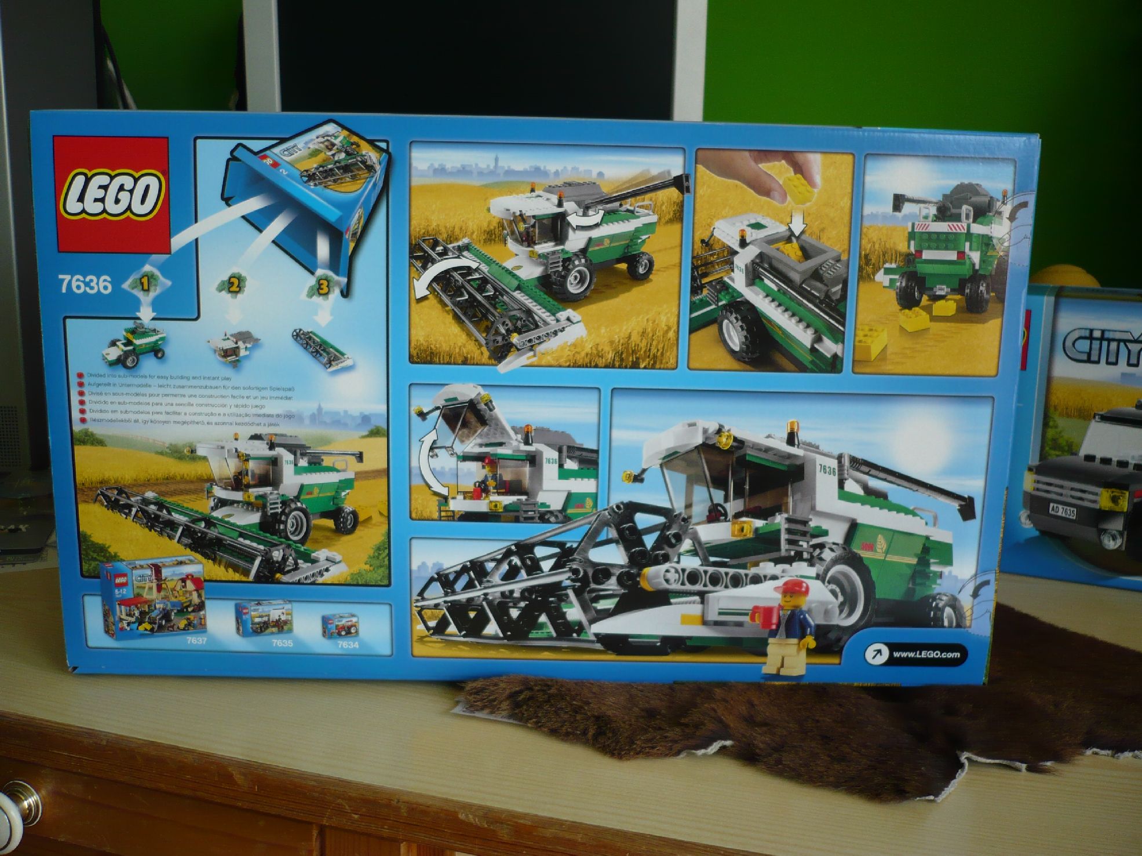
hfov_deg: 52.6
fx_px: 1155
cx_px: 571
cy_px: 428
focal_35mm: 35
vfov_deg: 40.7
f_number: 2.8
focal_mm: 5.8
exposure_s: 1/125
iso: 100
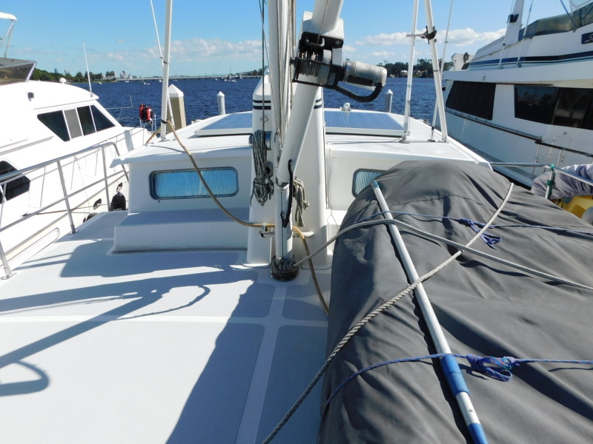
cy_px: 222
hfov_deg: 73.9
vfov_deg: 58.9
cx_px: 296
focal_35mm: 23
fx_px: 394
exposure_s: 1/640
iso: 125
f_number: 6
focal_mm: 4
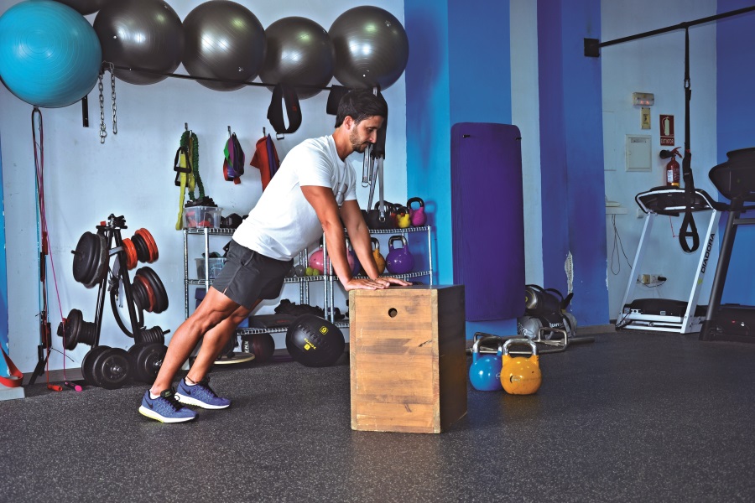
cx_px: 378
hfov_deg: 41.1
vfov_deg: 28.1
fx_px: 1007
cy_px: 252
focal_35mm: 48
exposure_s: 1/20
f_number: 5
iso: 160
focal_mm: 32
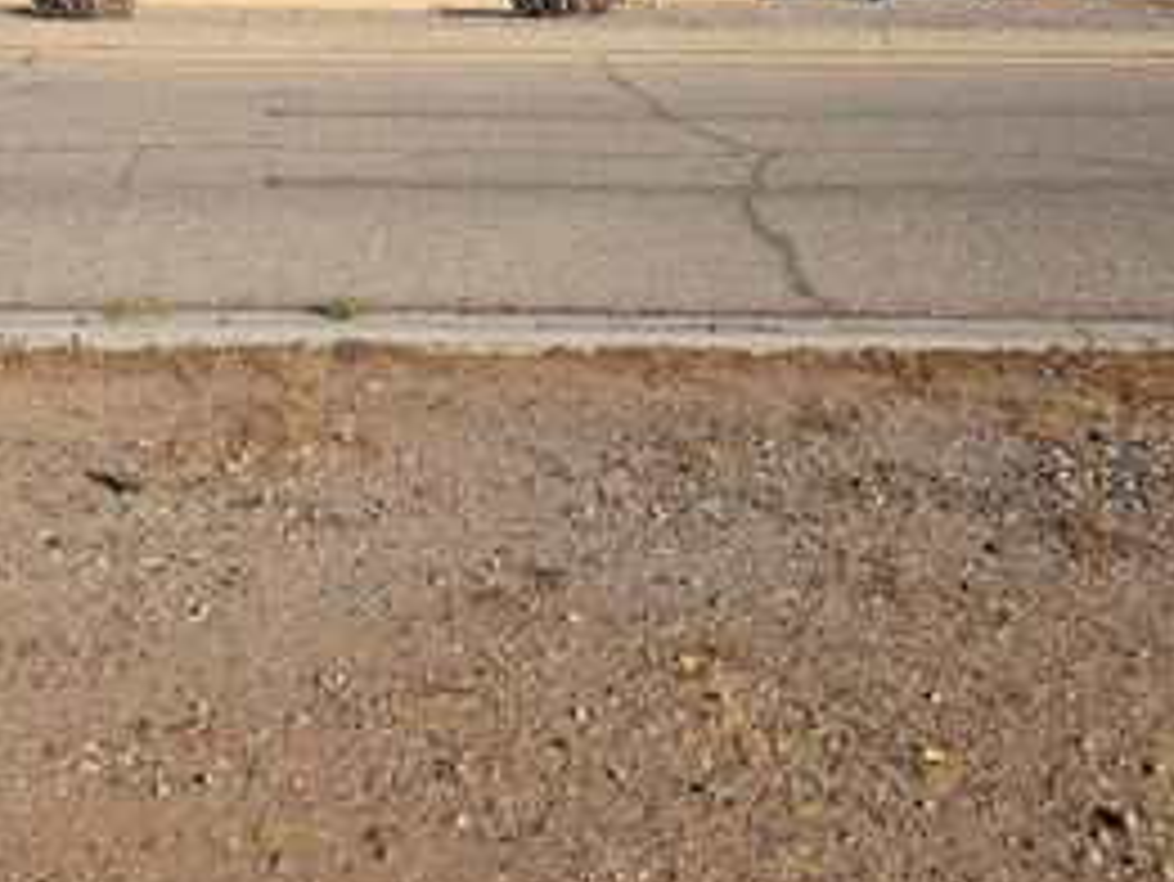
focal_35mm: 44
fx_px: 1493
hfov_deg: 42.2
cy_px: 133
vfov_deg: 31.7
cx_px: 364
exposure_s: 1/1202
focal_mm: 6.3
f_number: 1.7
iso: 12
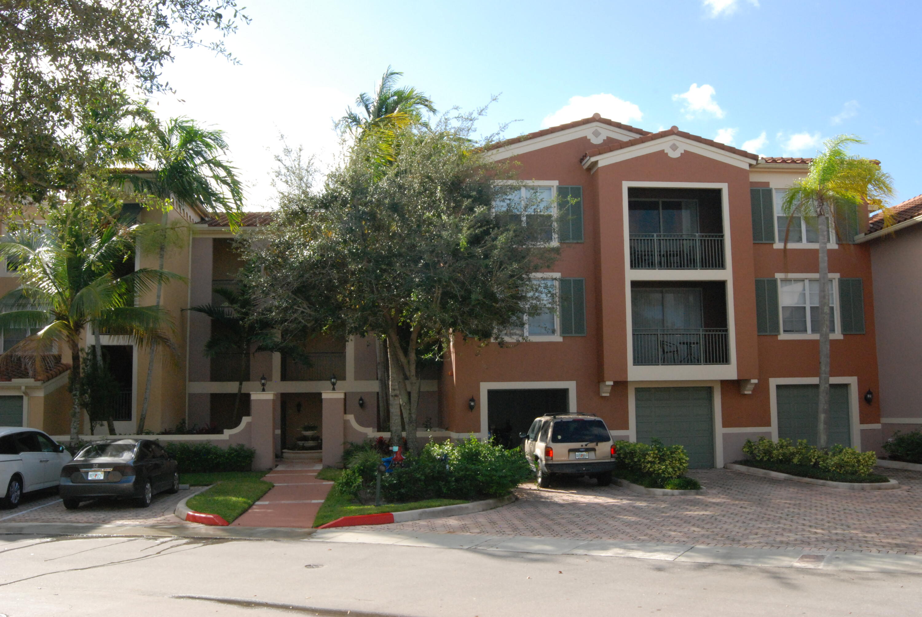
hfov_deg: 55.1
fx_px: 885
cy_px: 308
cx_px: 461
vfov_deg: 38.5
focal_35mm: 34
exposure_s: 1/200
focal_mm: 23
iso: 1000
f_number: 18
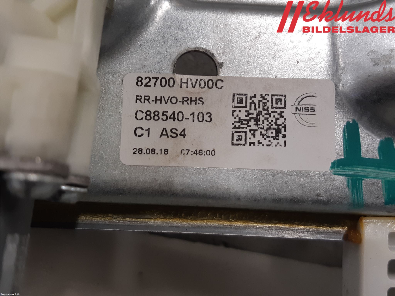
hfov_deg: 67.3
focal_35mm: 26
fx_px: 297
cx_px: 198
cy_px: 148
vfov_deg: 53.1
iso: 50
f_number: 1.7
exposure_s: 1/50
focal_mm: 3.93
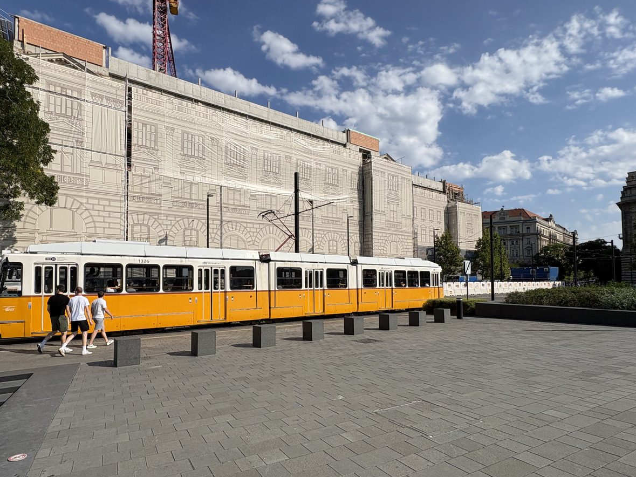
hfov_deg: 84.4
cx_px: 284
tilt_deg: +3.3
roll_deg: +0.7
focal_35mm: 19
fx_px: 349
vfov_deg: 68.4
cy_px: 267
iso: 50
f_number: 2.2
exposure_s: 1/5263
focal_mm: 2.22
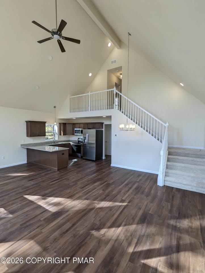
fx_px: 126
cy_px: 136
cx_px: 102
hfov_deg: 78.2
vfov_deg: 94.4
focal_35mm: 16
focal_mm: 2.35
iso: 50
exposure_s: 1/163
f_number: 2.2
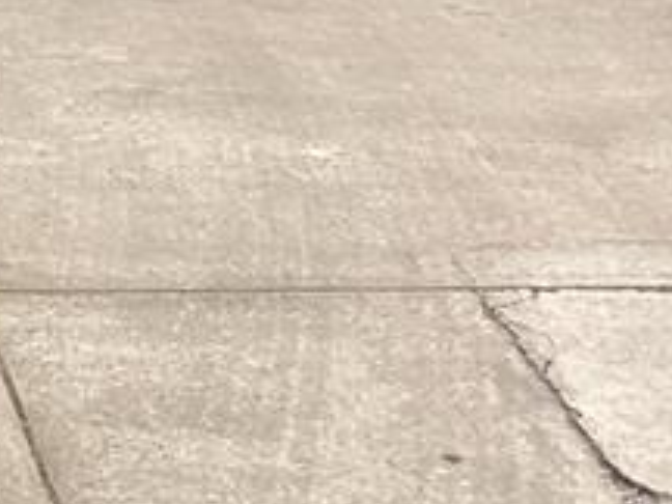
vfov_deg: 9.8
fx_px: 2854
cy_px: -283
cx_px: -395
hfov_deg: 12.6
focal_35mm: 147
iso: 25
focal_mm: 3.3
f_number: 2.4
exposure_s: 1/317
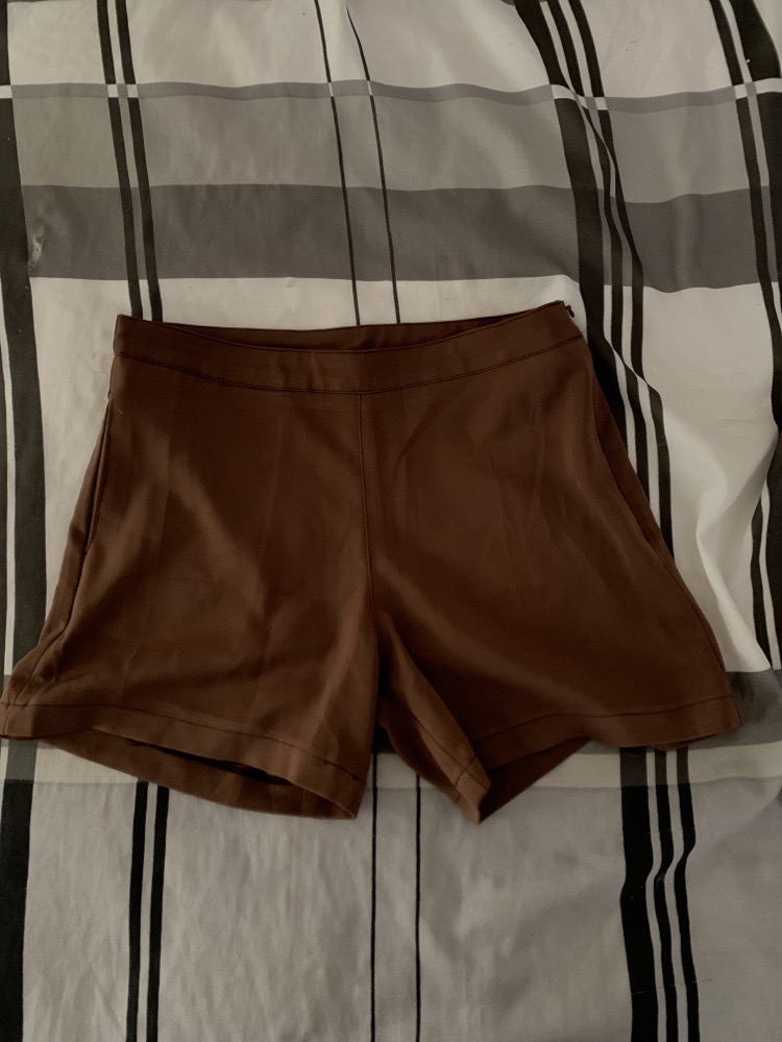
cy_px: 521
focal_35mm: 26
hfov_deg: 53.1
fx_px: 783
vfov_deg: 67.3
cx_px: 391
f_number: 1.8
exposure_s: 1/28
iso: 800
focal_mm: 4.25
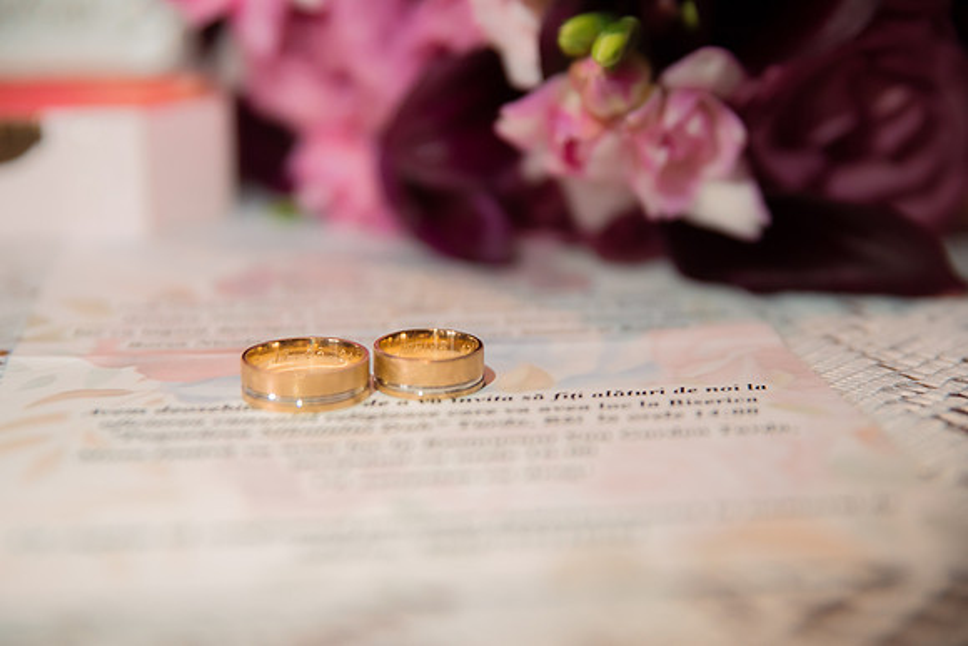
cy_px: 340
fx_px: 1981
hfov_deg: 27.5
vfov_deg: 18.5
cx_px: 459
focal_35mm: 74
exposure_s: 1/250
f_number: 2.8
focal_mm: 70
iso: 1250
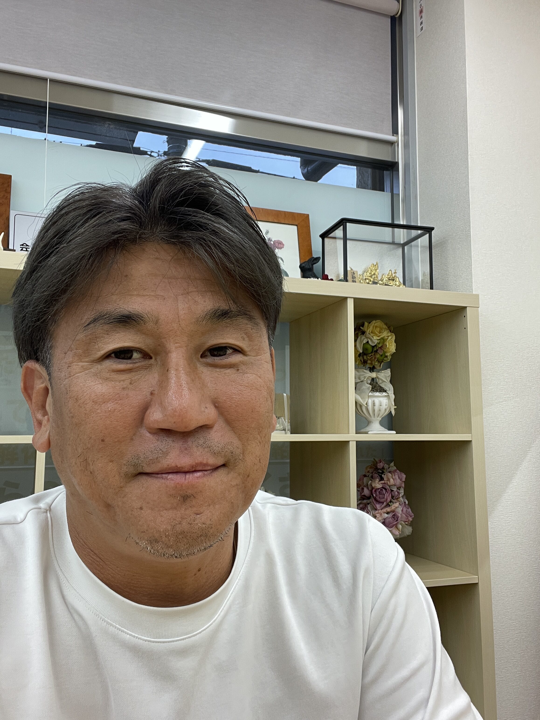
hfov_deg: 46.8
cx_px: 270
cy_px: 360
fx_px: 624
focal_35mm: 30
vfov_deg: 60.0
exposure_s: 1/60
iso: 100
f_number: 2.2
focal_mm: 2.71
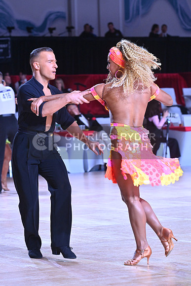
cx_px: 96
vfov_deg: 14.2
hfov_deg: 9.5
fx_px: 1153
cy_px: 143
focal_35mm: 145
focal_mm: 145
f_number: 7.1
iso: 4000
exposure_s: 1/400
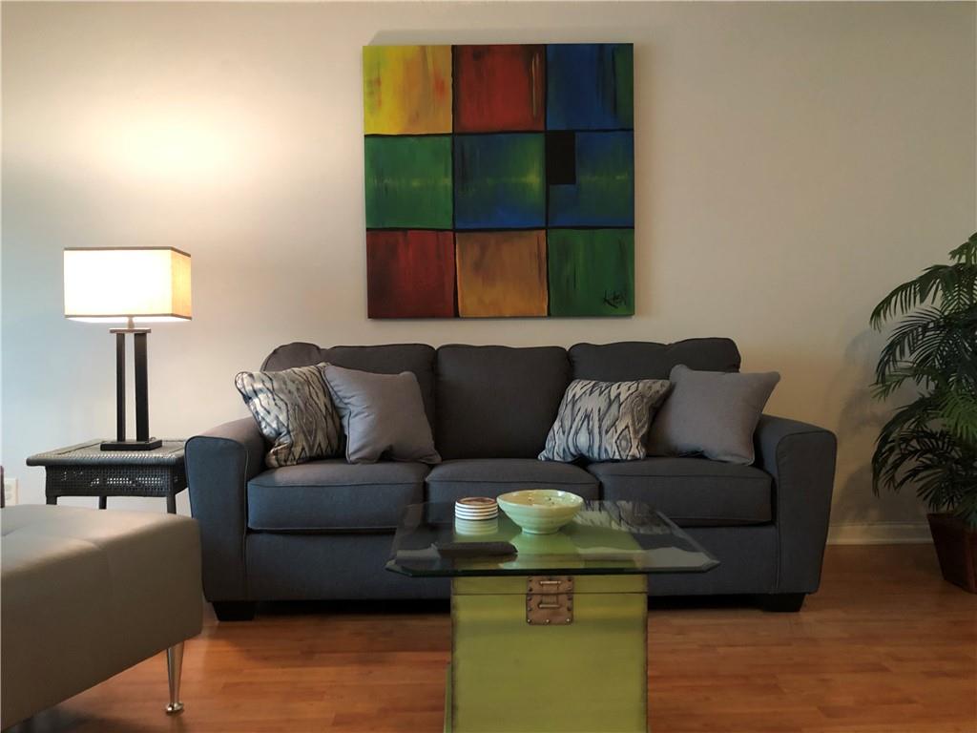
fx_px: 790
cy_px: 366
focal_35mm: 28
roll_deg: -0.2
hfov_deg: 63.4
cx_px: 488
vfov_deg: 49.7
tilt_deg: +0.5
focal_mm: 3.99
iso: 100
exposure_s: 1/5
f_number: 1.8
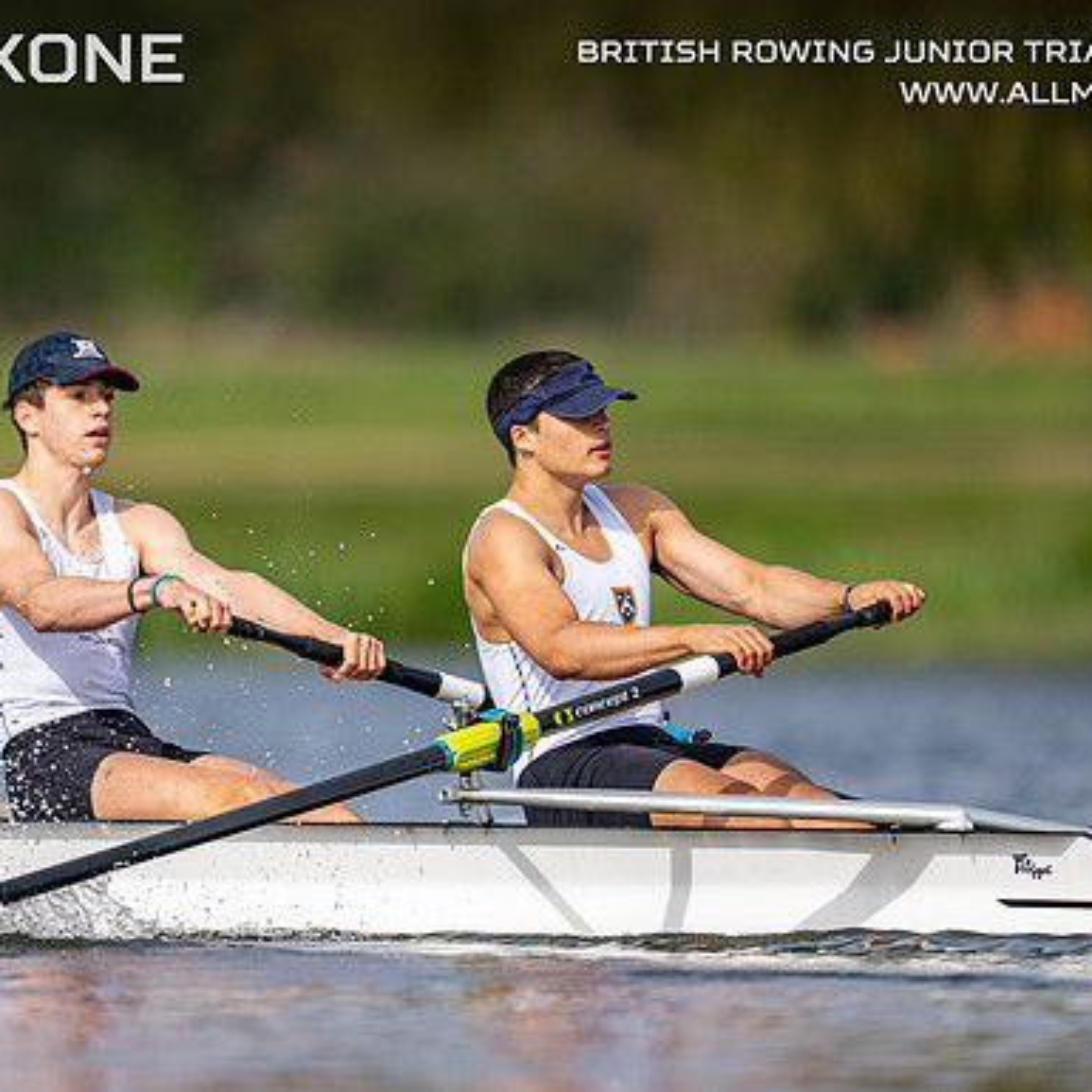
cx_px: 454
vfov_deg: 2.3
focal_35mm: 769
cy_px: 546
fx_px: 27446
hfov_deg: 2.3
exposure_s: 1/2500
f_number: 4
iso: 250
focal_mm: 600
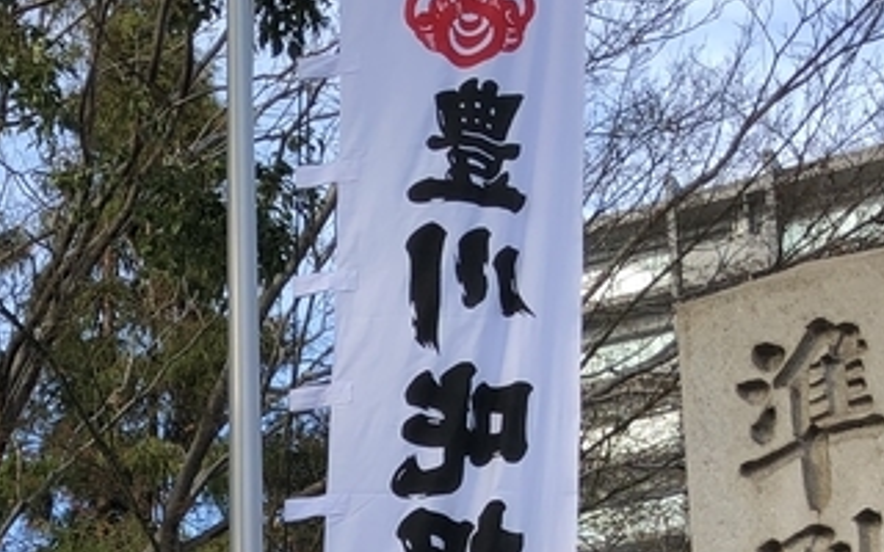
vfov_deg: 12.8
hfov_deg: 21.1
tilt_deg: +11.1
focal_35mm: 95
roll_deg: -0.1
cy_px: 919
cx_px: 8
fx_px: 2289
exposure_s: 1/457
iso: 20
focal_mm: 3.99
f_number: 1.8
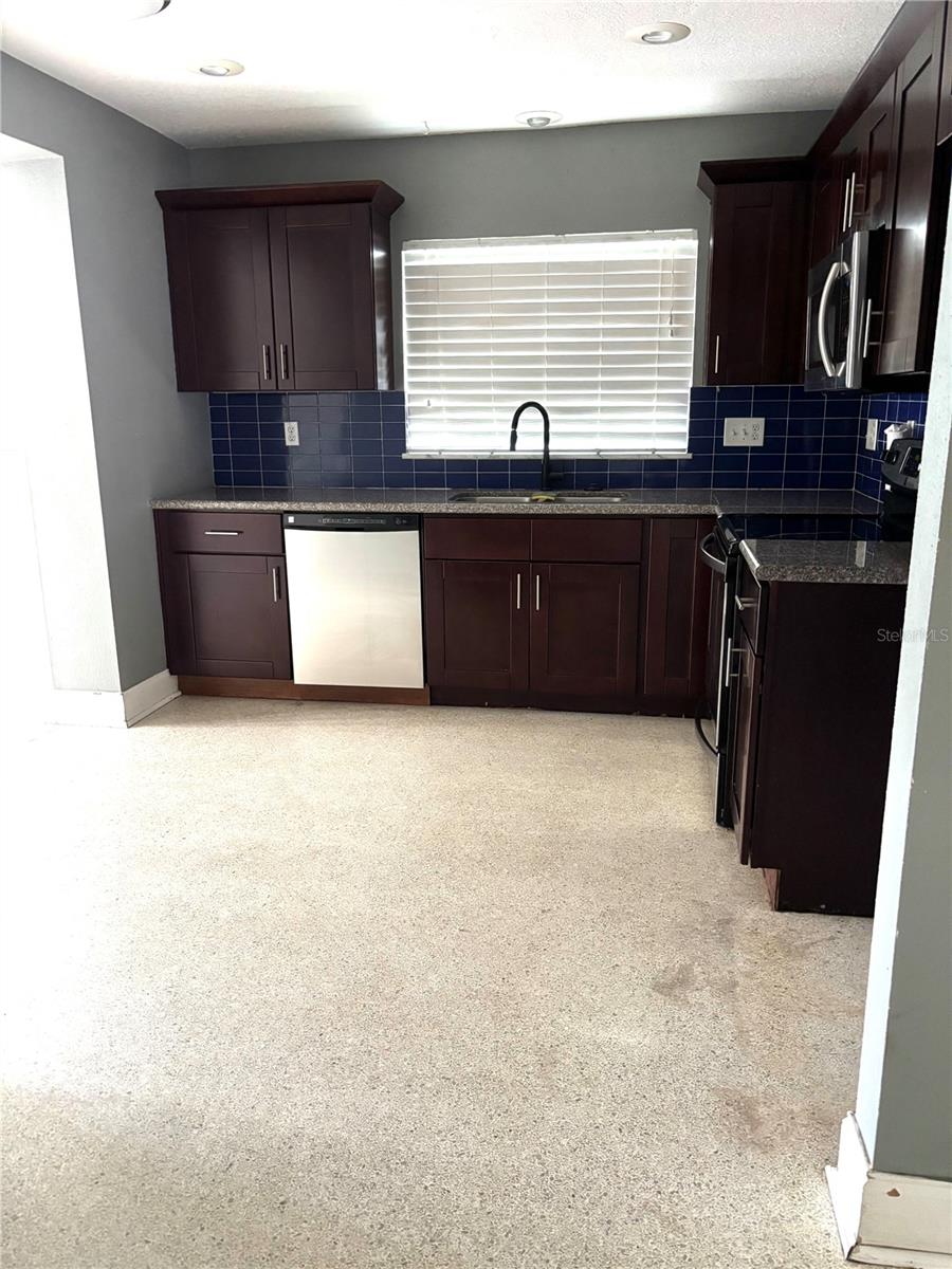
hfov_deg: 53.1
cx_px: 476
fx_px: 953
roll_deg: -0.3
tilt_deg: -15.3
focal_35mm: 26
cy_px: 634
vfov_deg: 67.3
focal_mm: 5.96
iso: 500
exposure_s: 1/45
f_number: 1.6
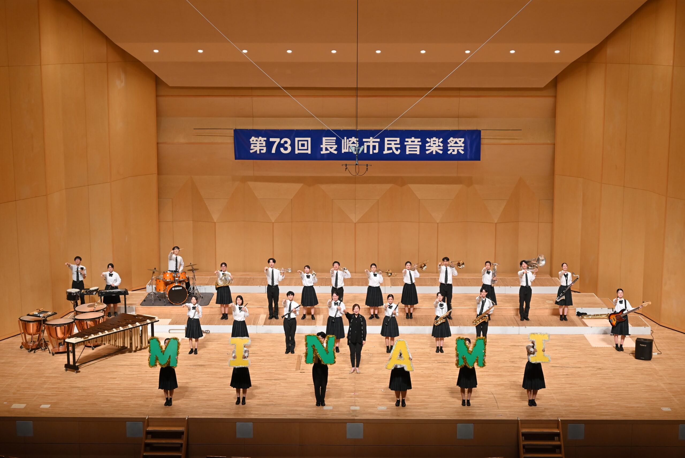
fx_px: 1009
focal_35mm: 53
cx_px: 342
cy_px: 229
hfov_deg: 37.5
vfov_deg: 25.5
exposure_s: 1/100
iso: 800
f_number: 5.6
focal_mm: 53
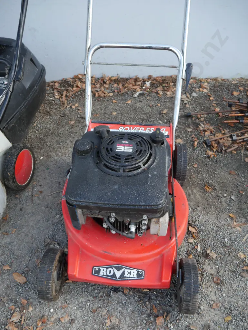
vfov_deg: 63.4
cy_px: 165
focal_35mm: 28
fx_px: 267
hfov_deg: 49.8
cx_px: 124
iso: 200
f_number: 4
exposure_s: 1/125
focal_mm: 14
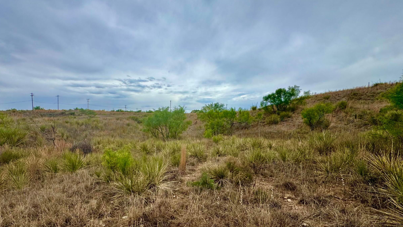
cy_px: 126
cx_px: 166
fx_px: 203
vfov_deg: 58.2
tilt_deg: -0.9
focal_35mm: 19
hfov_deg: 88.7
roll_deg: +0.2
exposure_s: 1/2494
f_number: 2.2
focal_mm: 2.22
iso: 50
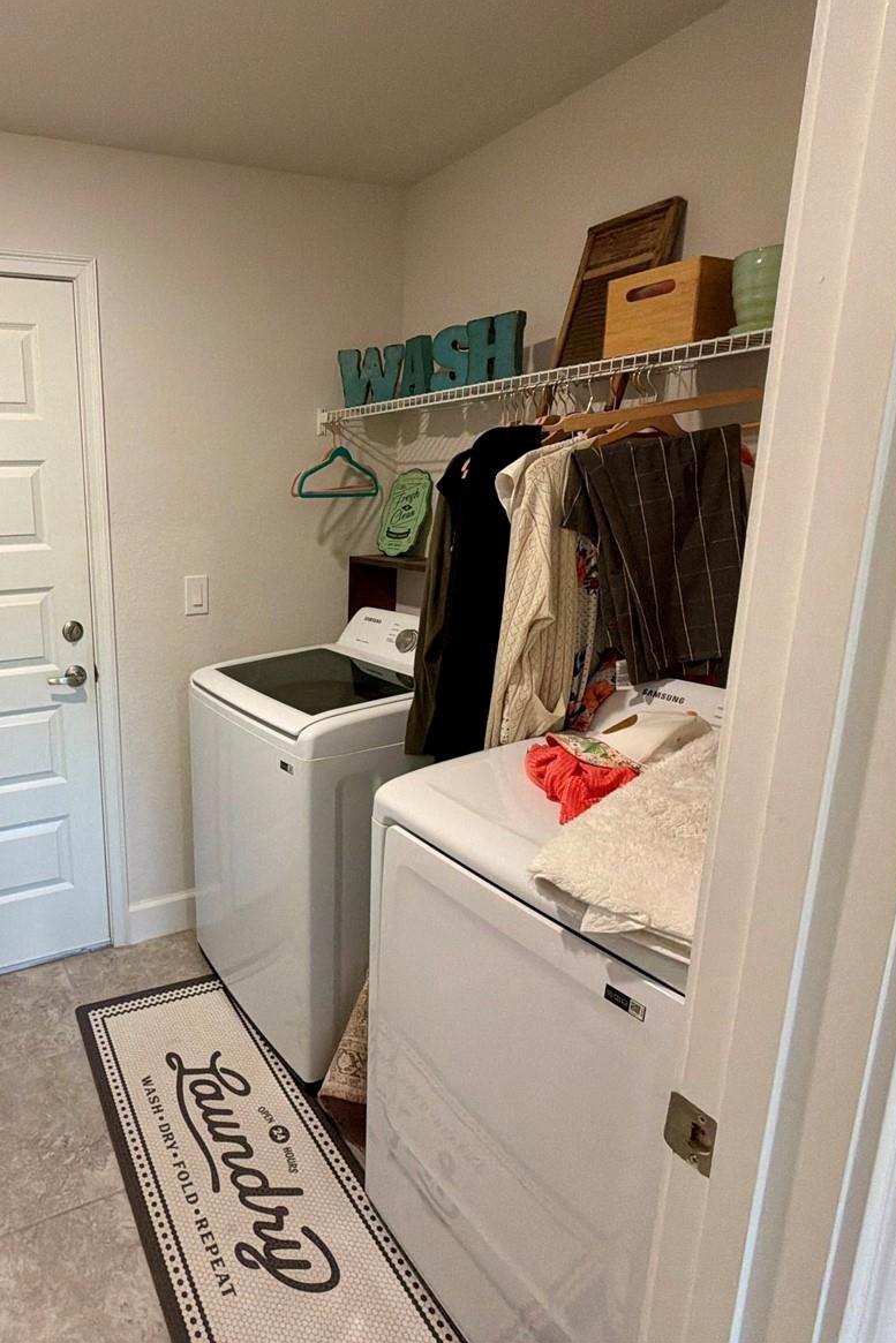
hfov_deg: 57.5
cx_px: 185
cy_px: 652
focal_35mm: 20
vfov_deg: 84.0
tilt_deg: -11.2
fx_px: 746
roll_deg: +2.1
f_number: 2.2
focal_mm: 2.22
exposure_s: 1/60
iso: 250
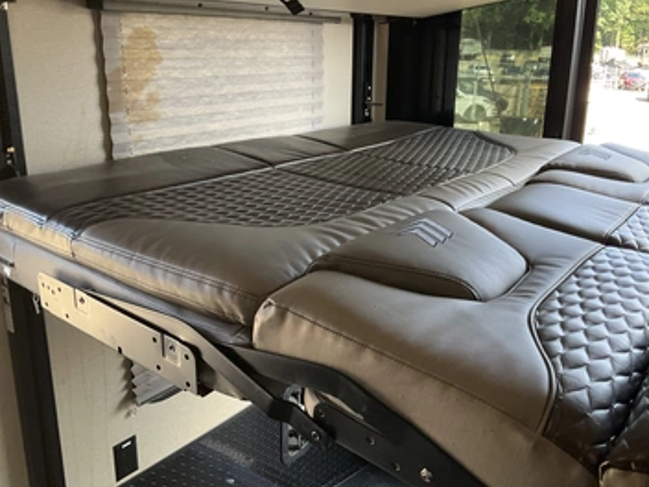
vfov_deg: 42.9
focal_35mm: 33
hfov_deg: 55.3
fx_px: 619
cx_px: 337
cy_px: 218
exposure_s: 1/122
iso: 64
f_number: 1.8
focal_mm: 3
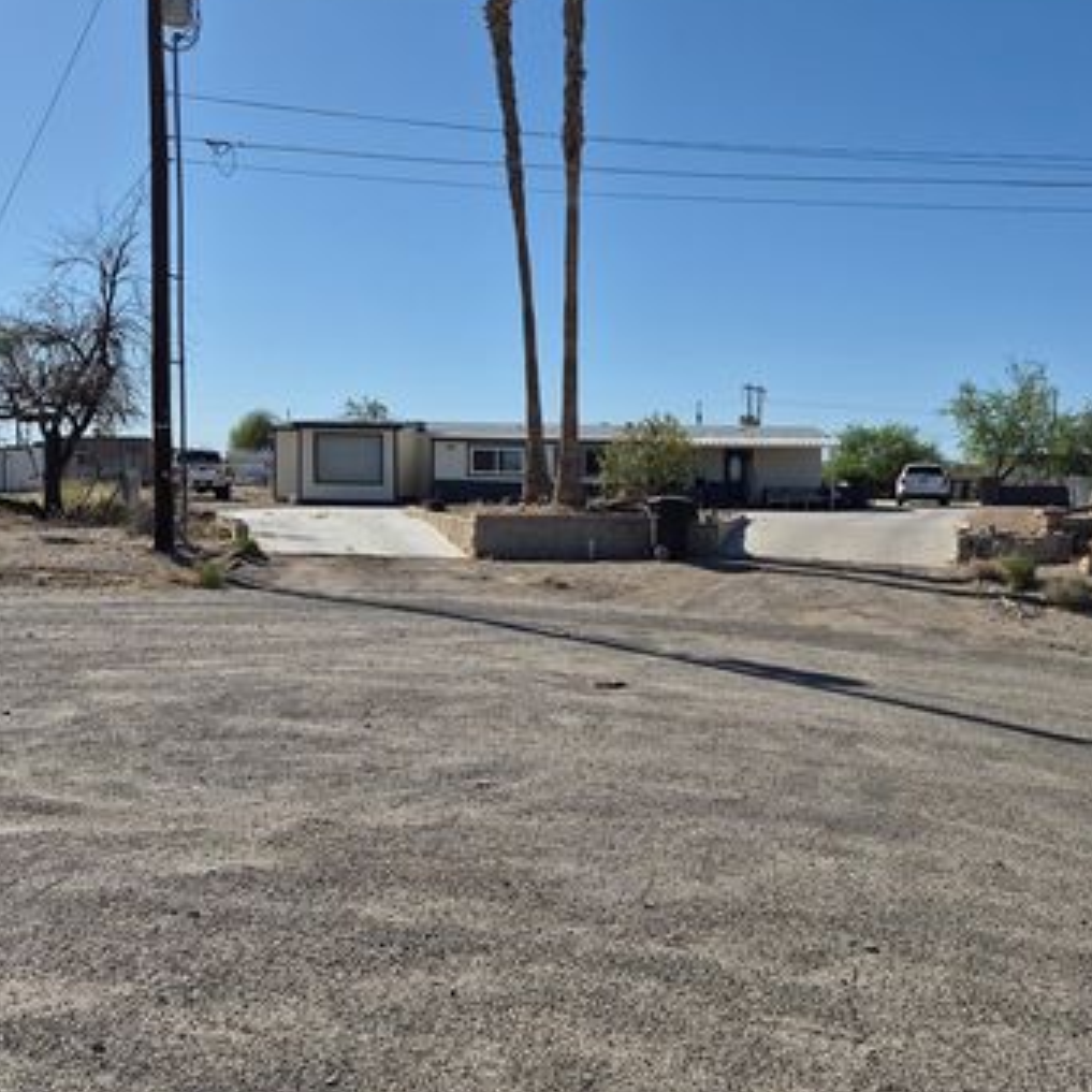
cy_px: 556
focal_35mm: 30
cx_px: 596
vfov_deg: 54.0
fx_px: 1071
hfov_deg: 54.0
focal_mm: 5.4
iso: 64
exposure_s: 1/7696
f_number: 1.8
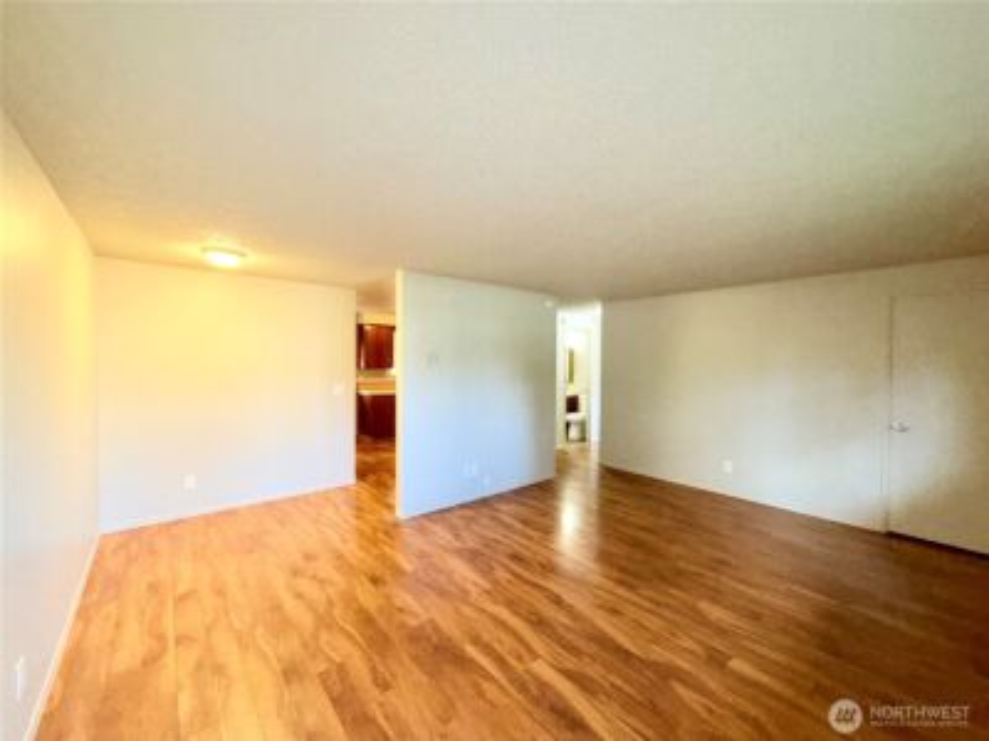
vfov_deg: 85.7
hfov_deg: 102.1
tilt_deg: -0.9
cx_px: 494
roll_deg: -0.8
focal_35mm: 14
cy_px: 370
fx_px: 400
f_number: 2.2
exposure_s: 1/60
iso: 125
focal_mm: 2.22
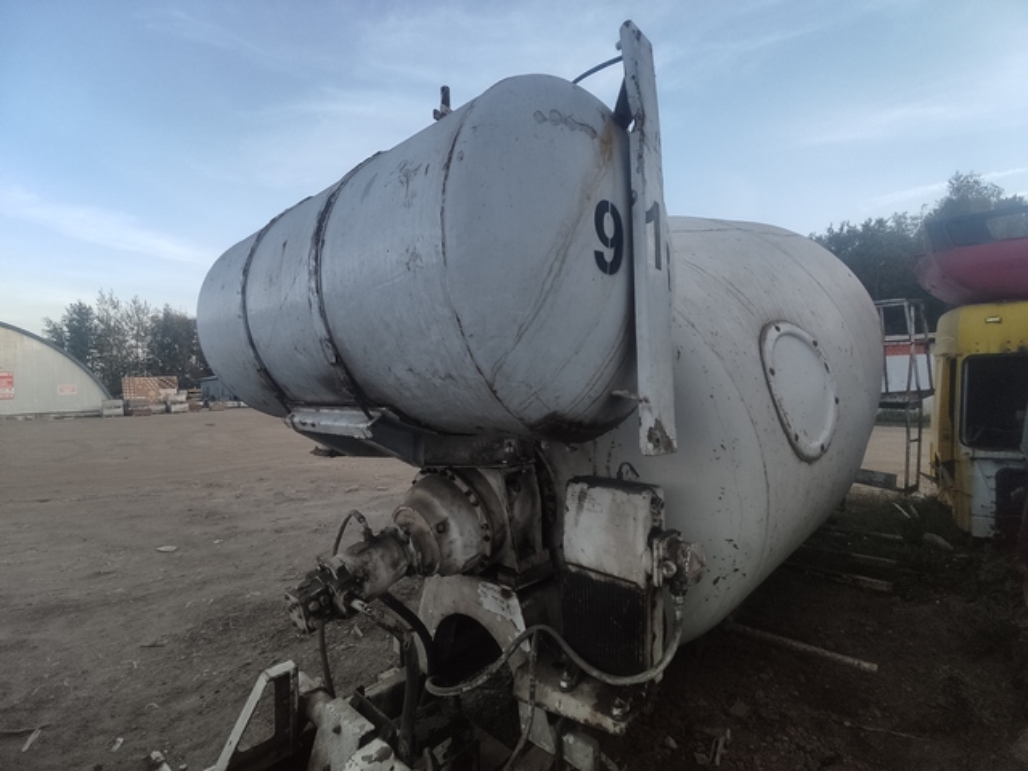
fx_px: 445
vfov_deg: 81.7
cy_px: 386
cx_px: 514
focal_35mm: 15
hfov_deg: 98.2
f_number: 2.2
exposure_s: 1/210
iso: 50
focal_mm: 1.6
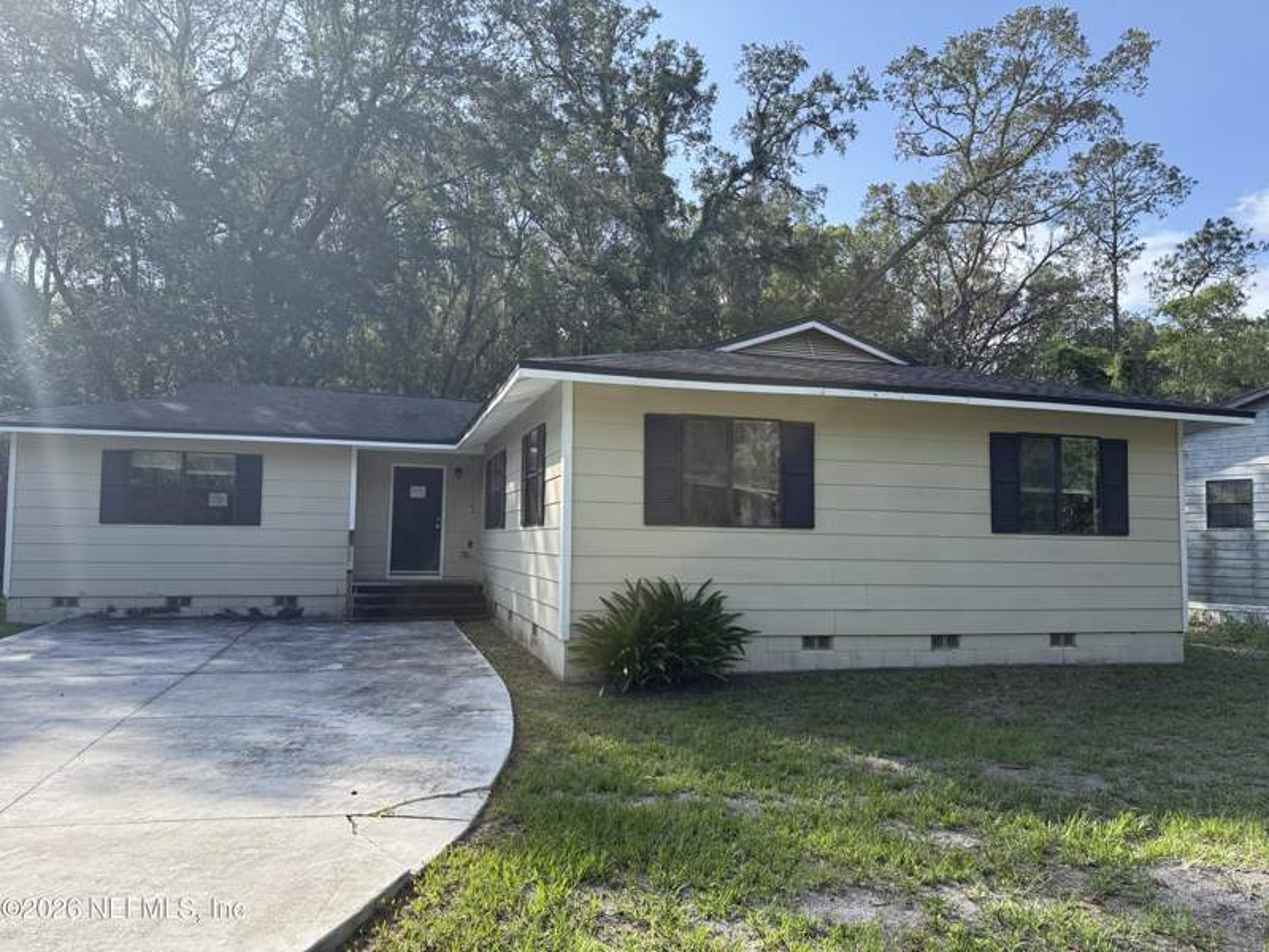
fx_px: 880
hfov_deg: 71.6
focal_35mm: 24
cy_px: 476
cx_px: 634
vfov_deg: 56.8
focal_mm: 6.76
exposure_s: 1/1949
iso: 80
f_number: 1.78
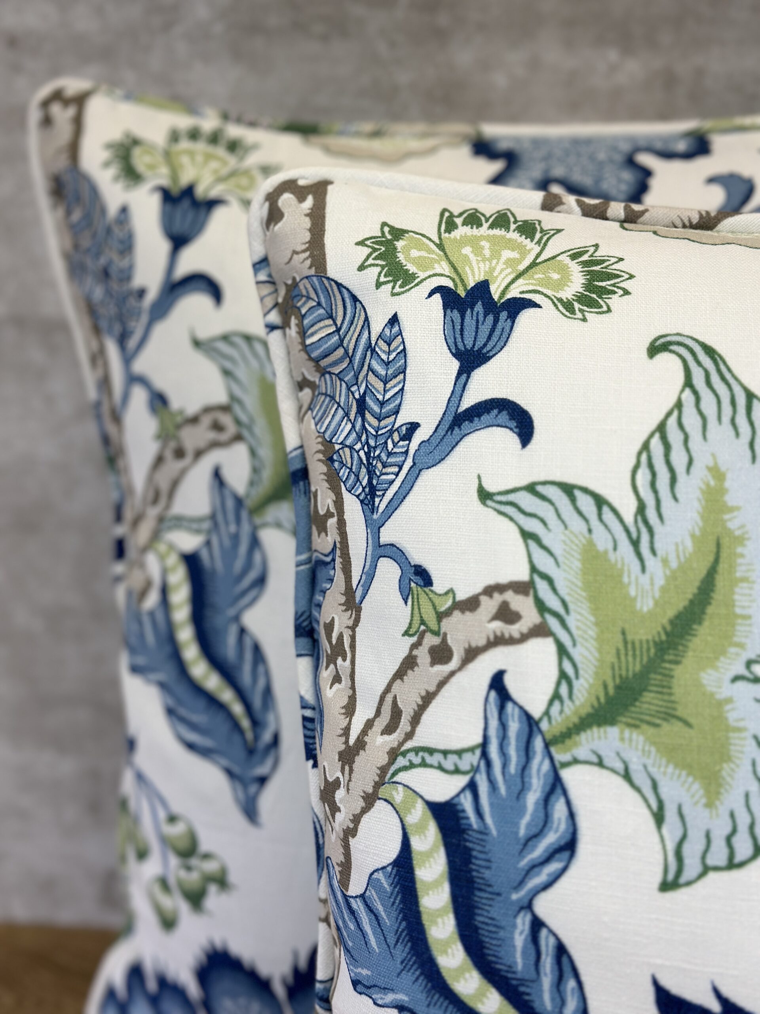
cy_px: 507
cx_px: 380
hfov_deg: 30.3
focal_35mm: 48
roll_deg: +2.0
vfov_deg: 39.7
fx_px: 1405
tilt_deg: -18.3
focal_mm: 6.86
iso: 80
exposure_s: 1/279
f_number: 1.78
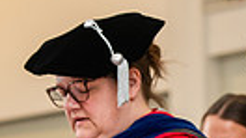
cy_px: 184
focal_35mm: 439
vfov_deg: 2.8
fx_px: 2861
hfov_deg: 4.9
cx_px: 362
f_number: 3.5
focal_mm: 95
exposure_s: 1/200
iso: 1250
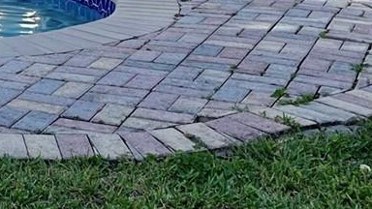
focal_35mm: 118
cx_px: -112
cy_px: -61
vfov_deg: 10.1
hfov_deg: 17.1
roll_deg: +0.0
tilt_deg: -8.2
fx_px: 1164
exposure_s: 1/2688
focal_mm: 5.1
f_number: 1.6
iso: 50
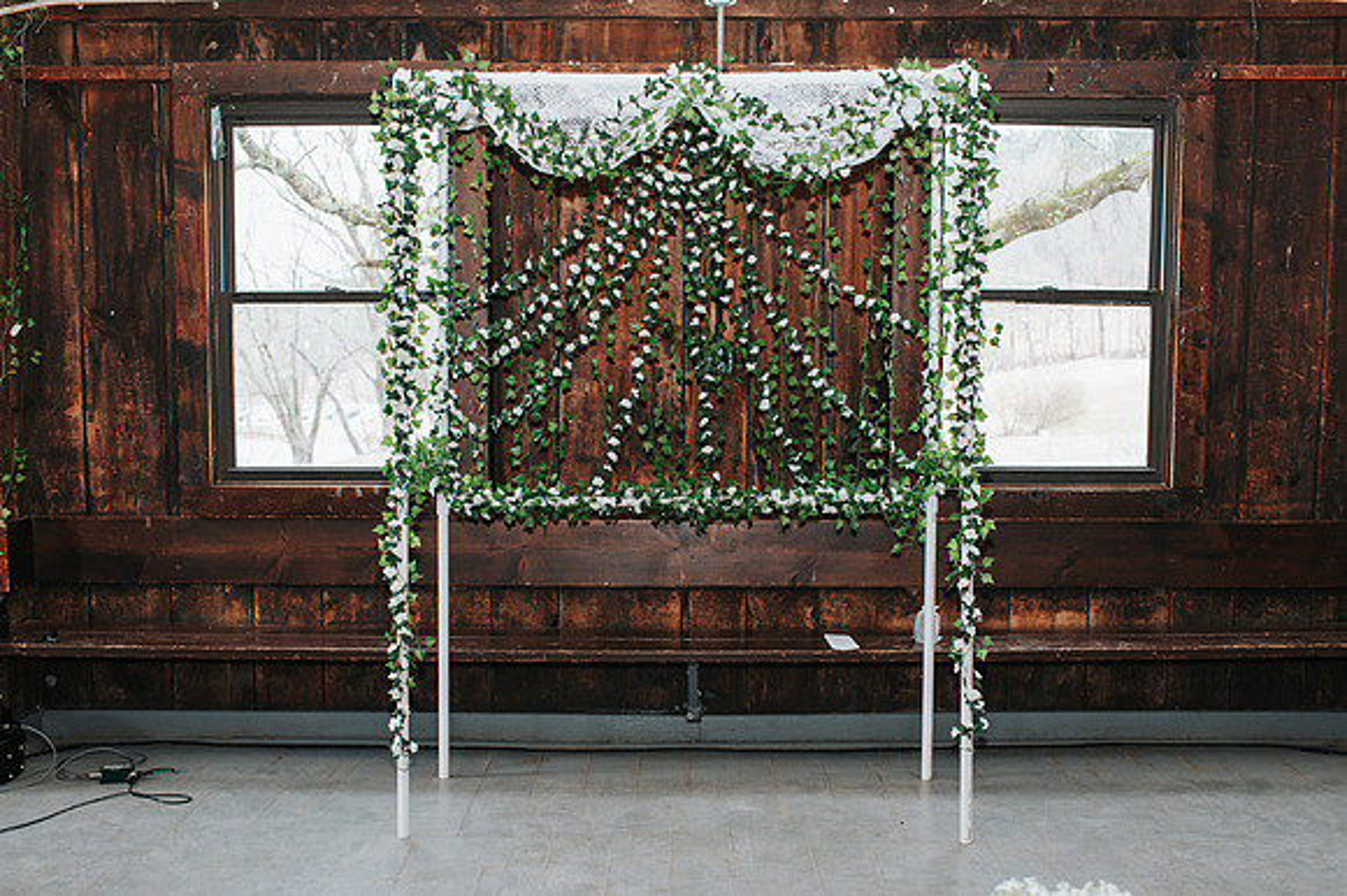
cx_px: 665
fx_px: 1547
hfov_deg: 47.0
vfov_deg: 32.3
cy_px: 505
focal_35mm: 41
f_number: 3.2
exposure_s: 1/200
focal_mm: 35
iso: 1000
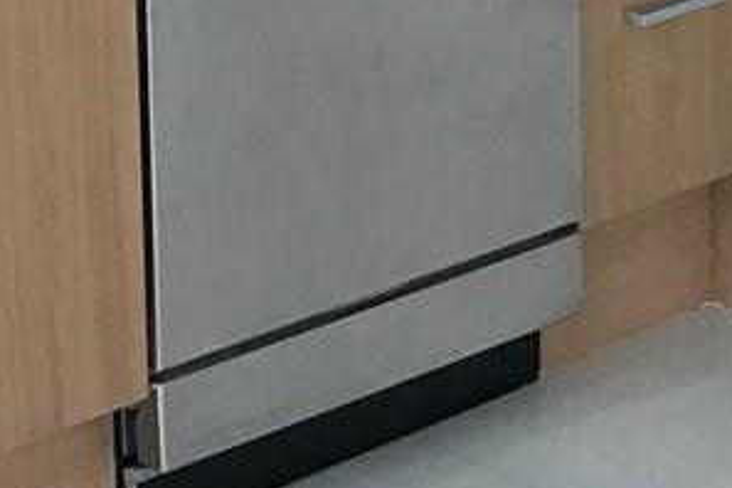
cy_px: -382
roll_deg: -0.5
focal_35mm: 157
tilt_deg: -10.0
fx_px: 3192
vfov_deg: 8.4
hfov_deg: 12.9
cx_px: 784
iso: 20
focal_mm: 3.99
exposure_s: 1/30
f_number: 1.8
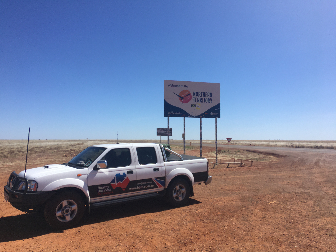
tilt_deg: +1.8
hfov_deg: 61.7
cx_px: 168
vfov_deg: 48.2
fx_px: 281
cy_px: 126
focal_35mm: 29
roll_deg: -0.1
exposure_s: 1/2564
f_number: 2.2
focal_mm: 4.15
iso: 25
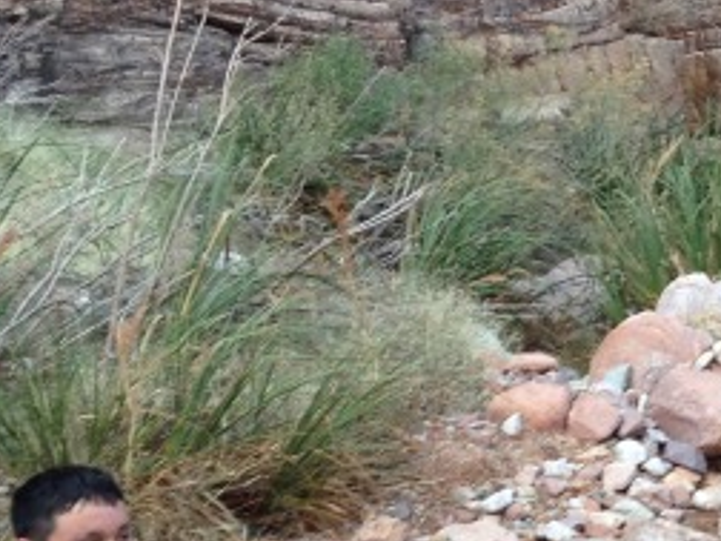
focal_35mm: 111
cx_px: 878
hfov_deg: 16.9
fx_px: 2312
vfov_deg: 13.2
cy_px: 487
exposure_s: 1/122
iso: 50
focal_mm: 4.28
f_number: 2.4
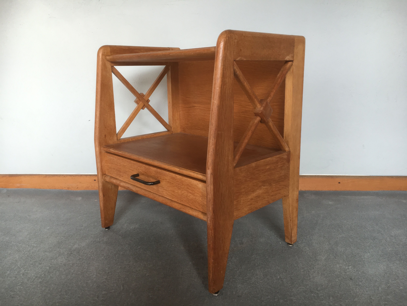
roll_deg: +0.6
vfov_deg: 48.2
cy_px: 153
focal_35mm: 29
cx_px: 204
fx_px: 341
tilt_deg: -12.7
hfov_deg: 61.7
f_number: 2.2
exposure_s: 1/100
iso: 40
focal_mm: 4.15
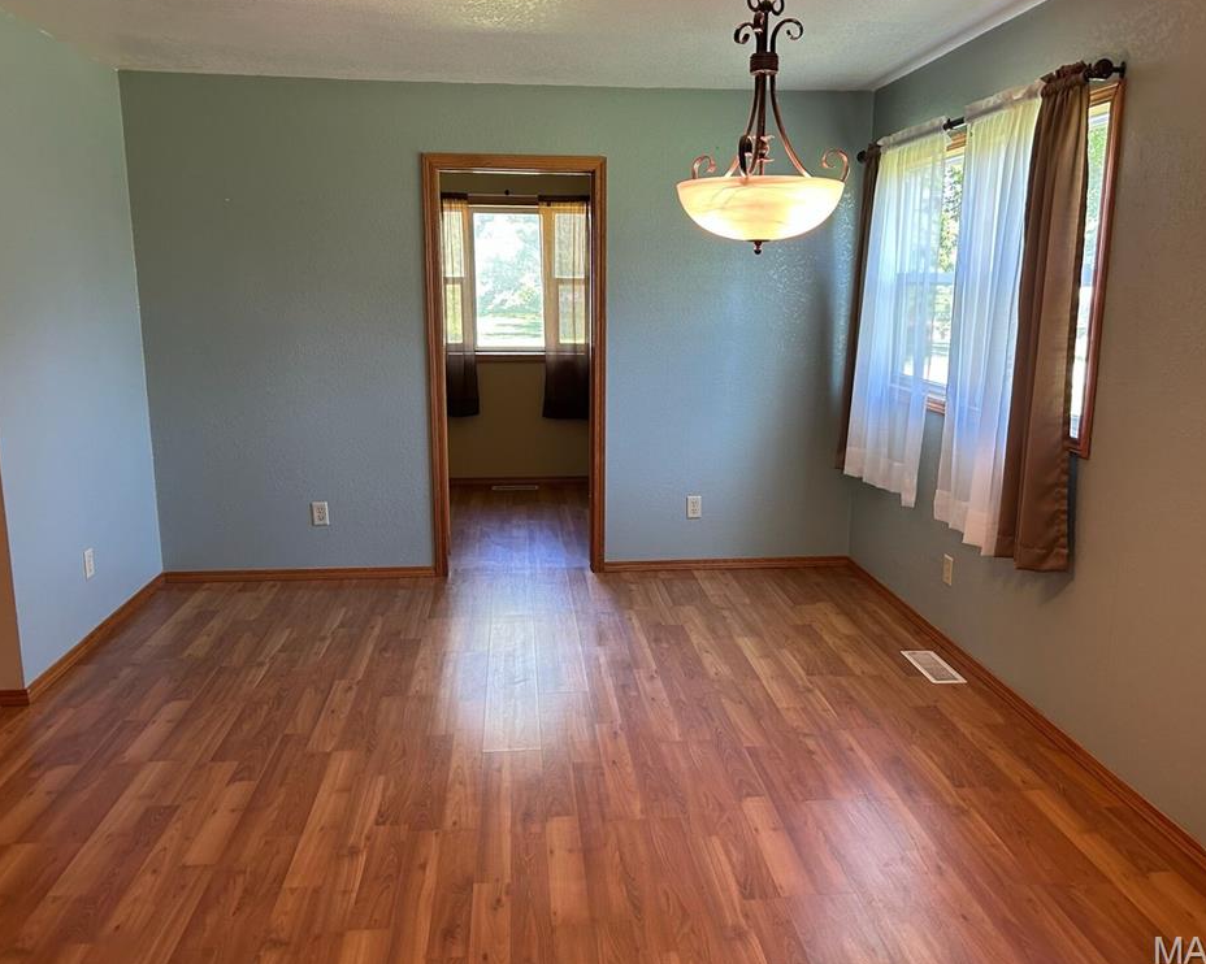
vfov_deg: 51.5
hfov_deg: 62.2
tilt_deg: -11.6
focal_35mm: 28
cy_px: 479
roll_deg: +0.8
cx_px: 619
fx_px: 999
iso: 125
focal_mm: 5.7
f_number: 1.5
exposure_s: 1/60
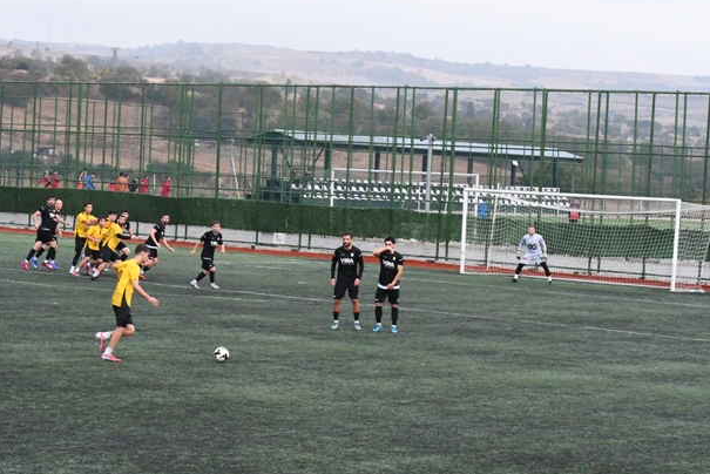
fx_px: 2190
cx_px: 354
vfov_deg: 12.4
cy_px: 226
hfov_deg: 18.4
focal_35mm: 111
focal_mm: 70
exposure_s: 1/1000
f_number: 8
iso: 12800
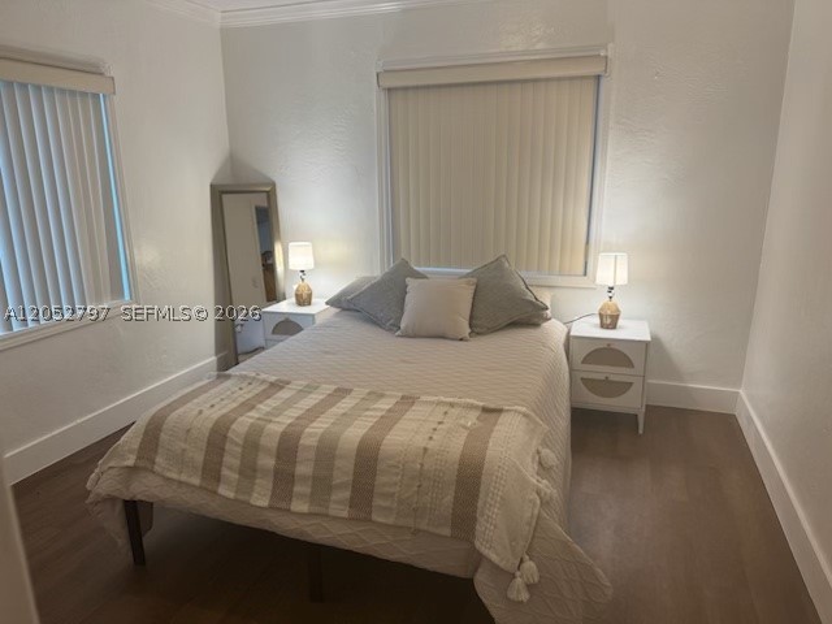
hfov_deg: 71.6
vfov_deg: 56.8
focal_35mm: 24
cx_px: 416
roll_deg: +0.5
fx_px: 577
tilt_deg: -14.8
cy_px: 312
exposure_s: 1/60
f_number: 1.78
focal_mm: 6.76
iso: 125
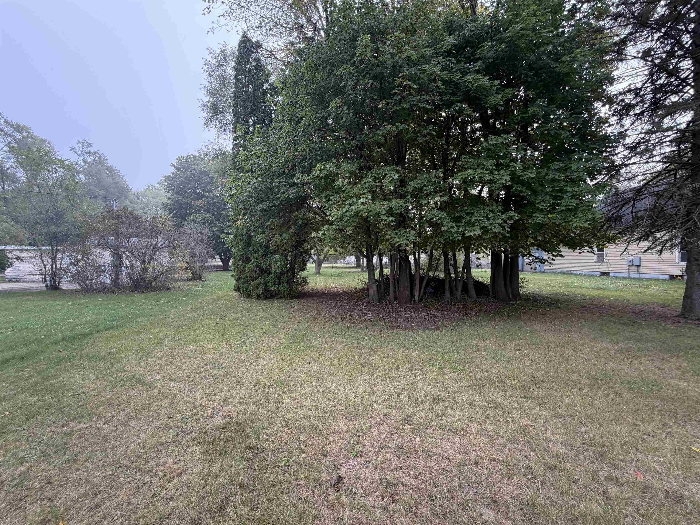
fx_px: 283
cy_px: 262
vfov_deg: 85.7
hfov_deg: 102.1
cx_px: 350
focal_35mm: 14
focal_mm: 2.22
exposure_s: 1/121
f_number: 2.2
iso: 64
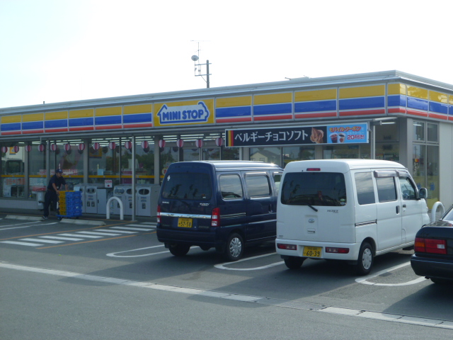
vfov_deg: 25.7
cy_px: 170
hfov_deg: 33.8
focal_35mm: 57
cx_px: 226
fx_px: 746
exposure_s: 1/320
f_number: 4.4
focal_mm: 10.1
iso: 80
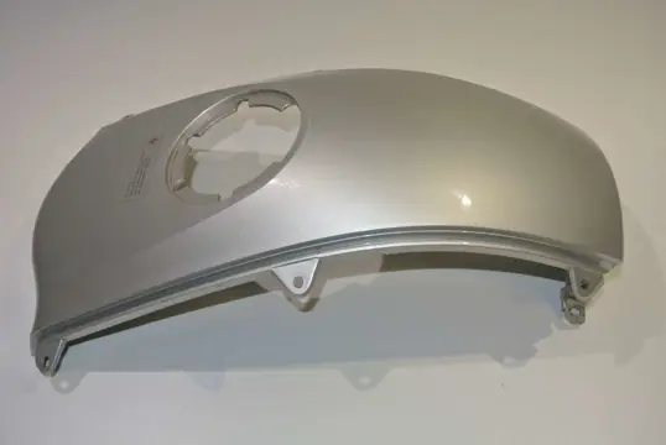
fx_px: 685
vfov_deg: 36.0
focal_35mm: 37
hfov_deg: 51.8
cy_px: 222
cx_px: 333
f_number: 4
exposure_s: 1/60
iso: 200
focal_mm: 14
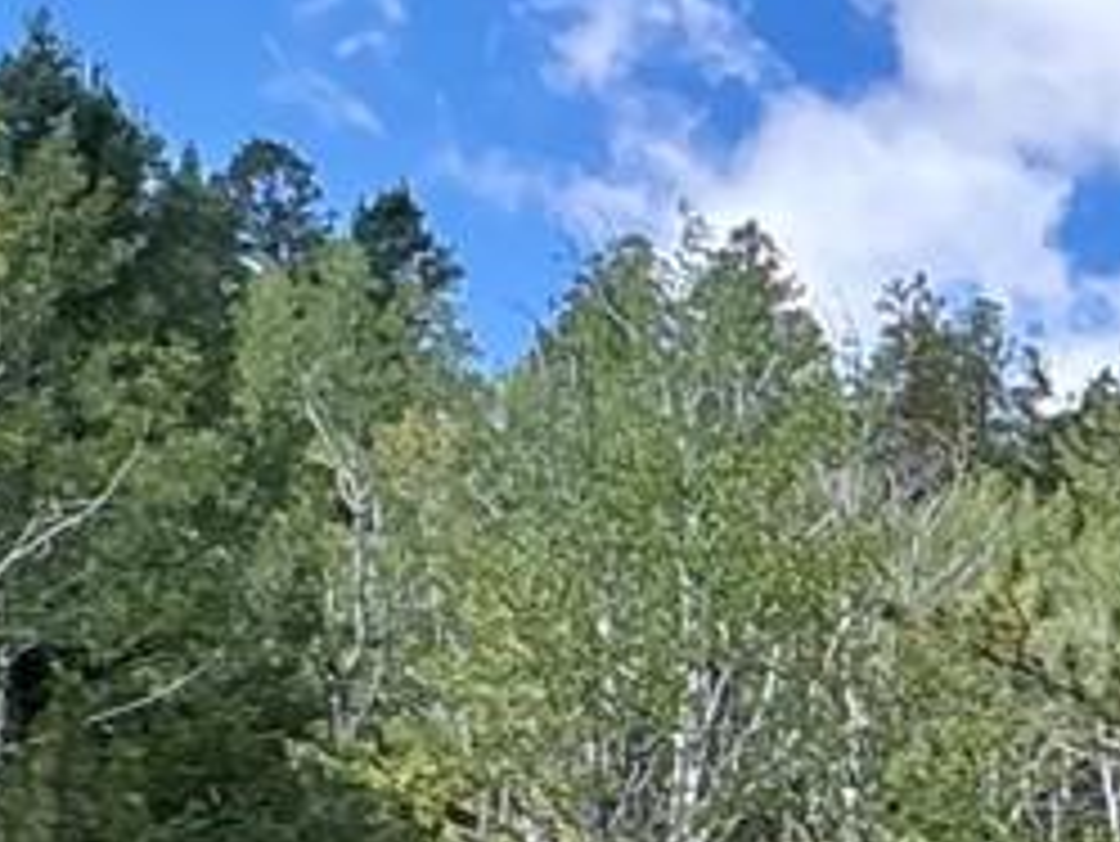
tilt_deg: +5.9
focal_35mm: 90
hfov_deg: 15.7
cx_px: 2415
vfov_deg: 15.9
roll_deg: +1.4
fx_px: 2913
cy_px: 968
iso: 64
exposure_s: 1/600
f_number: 2.2
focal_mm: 2.22
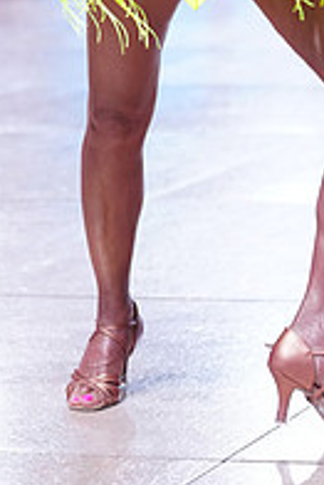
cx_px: 446
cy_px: -121
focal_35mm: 207
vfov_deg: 9.8
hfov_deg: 6.6
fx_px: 2789
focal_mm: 70
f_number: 2.8
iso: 1250
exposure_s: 1/640
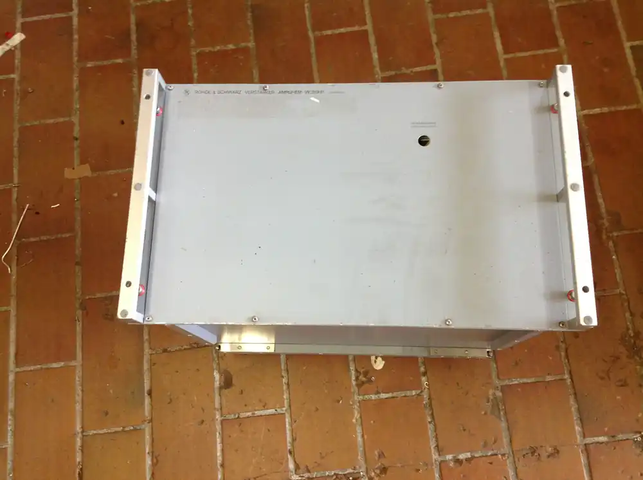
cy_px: 240
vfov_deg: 40.6
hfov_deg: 52.7
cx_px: 322
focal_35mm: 35
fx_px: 649
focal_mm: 4.28
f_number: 2.4
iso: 160
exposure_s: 1/15
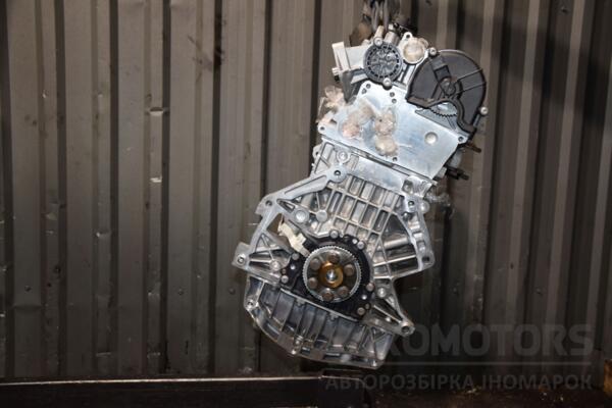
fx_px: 663
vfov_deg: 34.2
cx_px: 306
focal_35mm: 39
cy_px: 204
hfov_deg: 49.6
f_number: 5
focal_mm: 26
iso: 800
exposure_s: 1/60
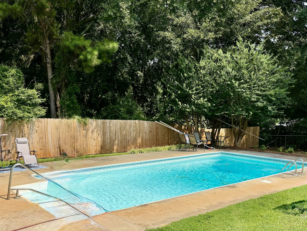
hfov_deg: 51.4
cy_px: 166
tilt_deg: -11.4
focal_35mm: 36
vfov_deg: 38.9
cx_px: 154
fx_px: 319
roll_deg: -0.7
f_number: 1.78
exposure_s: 1/4975
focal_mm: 6.76
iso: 80
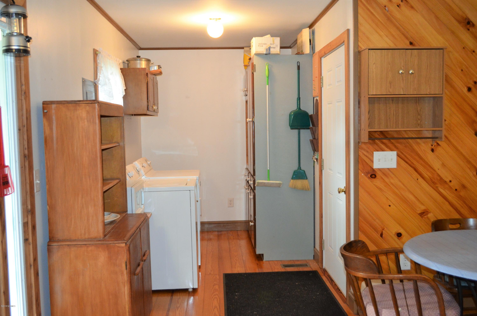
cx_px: 238
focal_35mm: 36
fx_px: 476
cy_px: 158
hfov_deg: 53.2
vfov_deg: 36.7
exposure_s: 1/60
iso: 2000
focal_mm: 24
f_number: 4
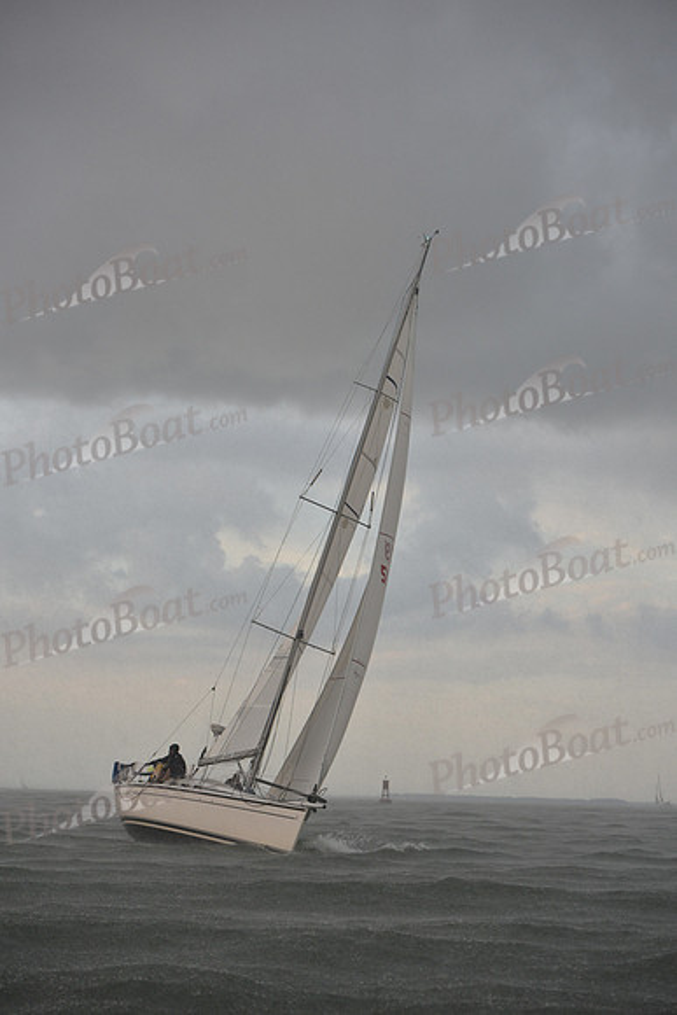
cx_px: 338
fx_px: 1973
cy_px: 508
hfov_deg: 19.5
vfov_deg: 28.8
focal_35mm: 70
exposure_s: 1/500
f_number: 4
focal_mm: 70
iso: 400
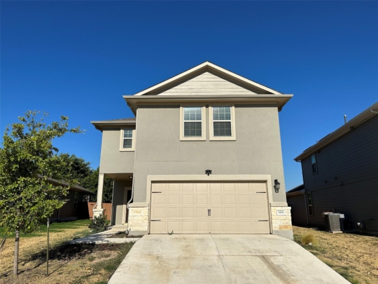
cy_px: 142
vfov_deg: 56.8
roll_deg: +0.0
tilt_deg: +14.8
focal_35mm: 24
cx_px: 189
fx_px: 262
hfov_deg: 71.6
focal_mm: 6.86
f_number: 1.78
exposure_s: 1/10753
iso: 80
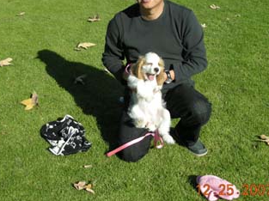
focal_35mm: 56
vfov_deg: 25.9
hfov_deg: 34.4
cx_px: 133
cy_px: 62
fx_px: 435
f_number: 7.9
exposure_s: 1/125
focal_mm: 5.8
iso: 63
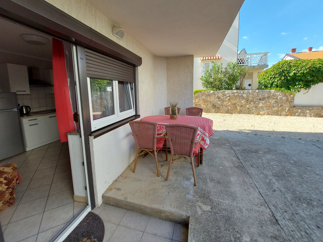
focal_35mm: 14
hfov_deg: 102.1
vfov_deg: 85.5
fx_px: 131
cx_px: 162
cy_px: 112
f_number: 2.2
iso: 50
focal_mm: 1.74
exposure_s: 1/416
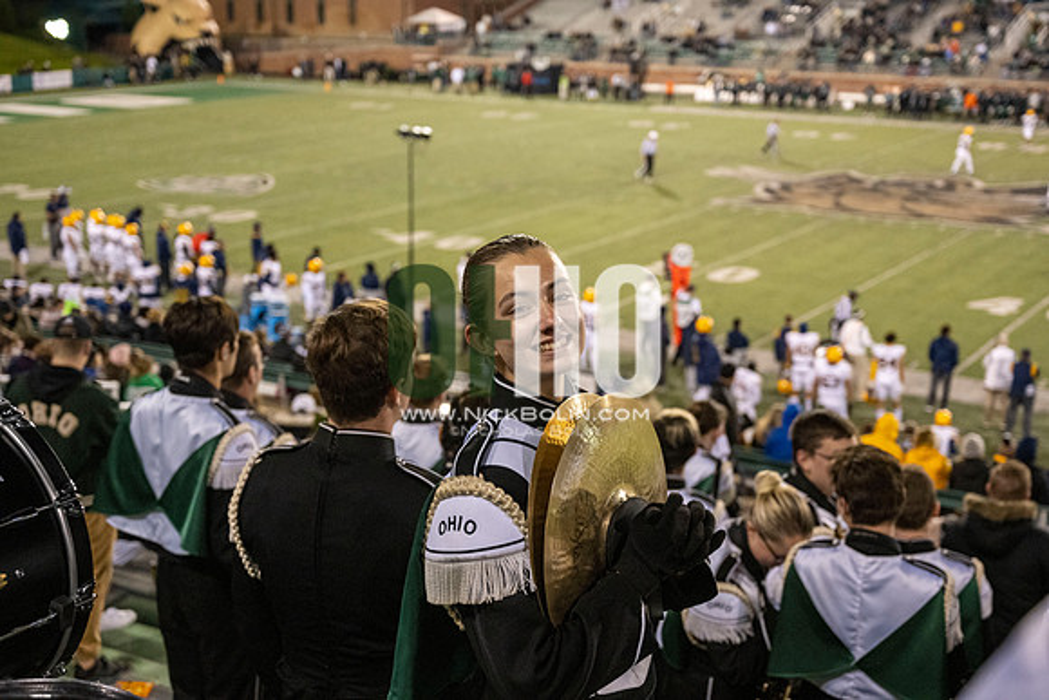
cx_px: 524
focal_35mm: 50
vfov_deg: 27.0
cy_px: 350
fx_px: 1457
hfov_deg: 39.6
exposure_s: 1/500
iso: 3200
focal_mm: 50
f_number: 4
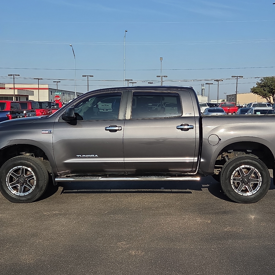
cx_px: 146
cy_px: 137
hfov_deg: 36.0
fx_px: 422
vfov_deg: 36.1
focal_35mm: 47
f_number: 1.8
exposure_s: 1/2500
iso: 25
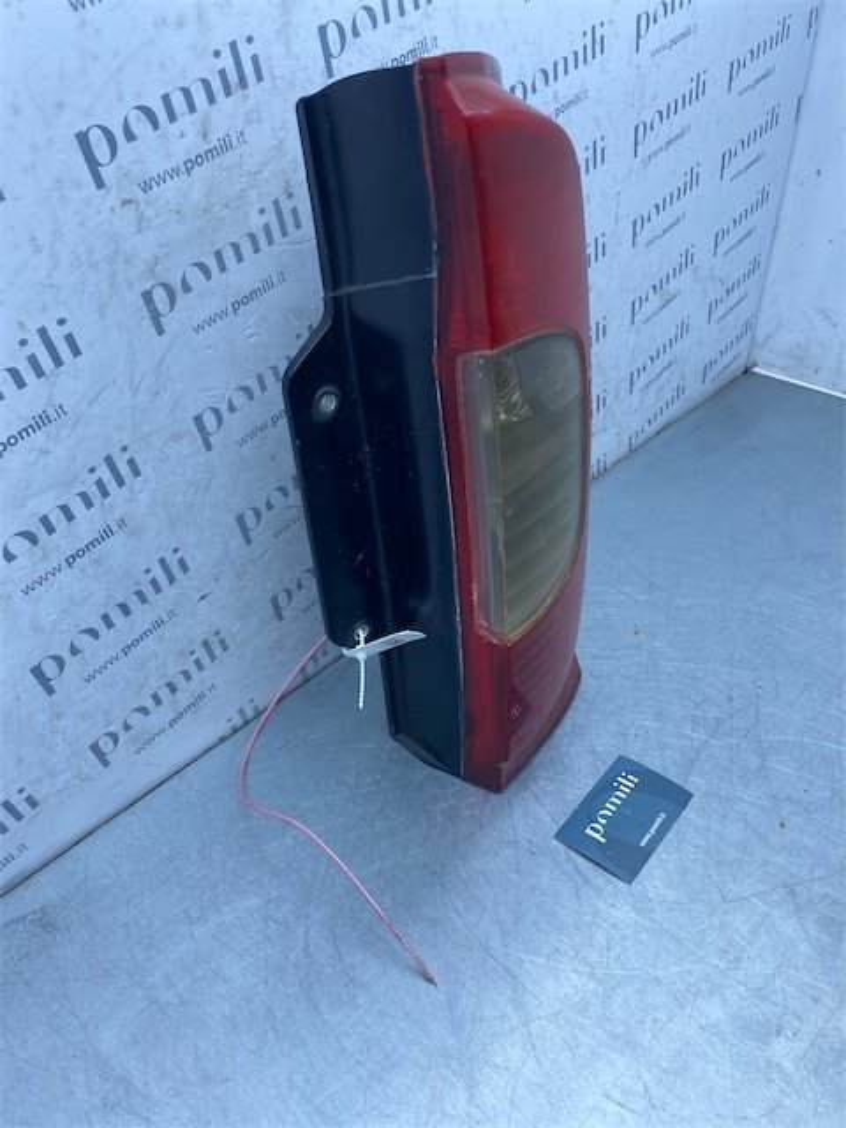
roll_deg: +1.9
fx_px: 847
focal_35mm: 26
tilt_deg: -36.8
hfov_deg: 53.1
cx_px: 423
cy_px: 564
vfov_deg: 67.3
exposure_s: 1/733
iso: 32
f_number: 1.8
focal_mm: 4.25
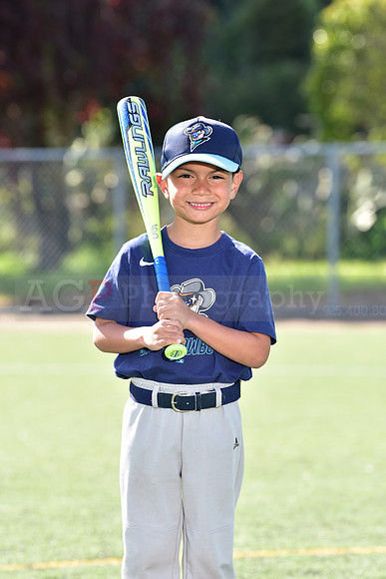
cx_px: 193
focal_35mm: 185
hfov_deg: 7.4
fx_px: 2973
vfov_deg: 11.1
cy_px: 290
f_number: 5.6
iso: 100
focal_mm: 185
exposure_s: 1/125
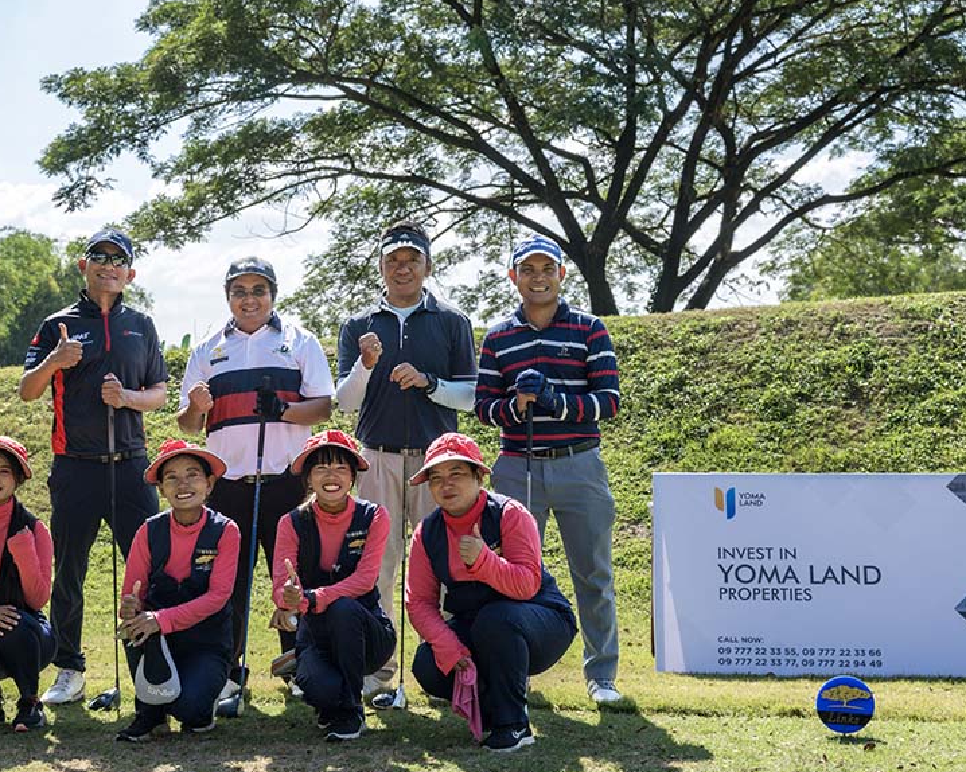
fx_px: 1829
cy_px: 405
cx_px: 500
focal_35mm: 64
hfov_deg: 29.6
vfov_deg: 23.8
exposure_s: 1/640
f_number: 7.1
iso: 280
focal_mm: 51
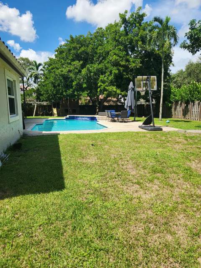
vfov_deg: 73.9
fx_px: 178
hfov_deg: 58.9
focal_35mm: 23
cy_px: 134
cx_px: 100
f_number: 1.8
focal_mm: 5.4
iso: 20
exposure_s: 1/1347
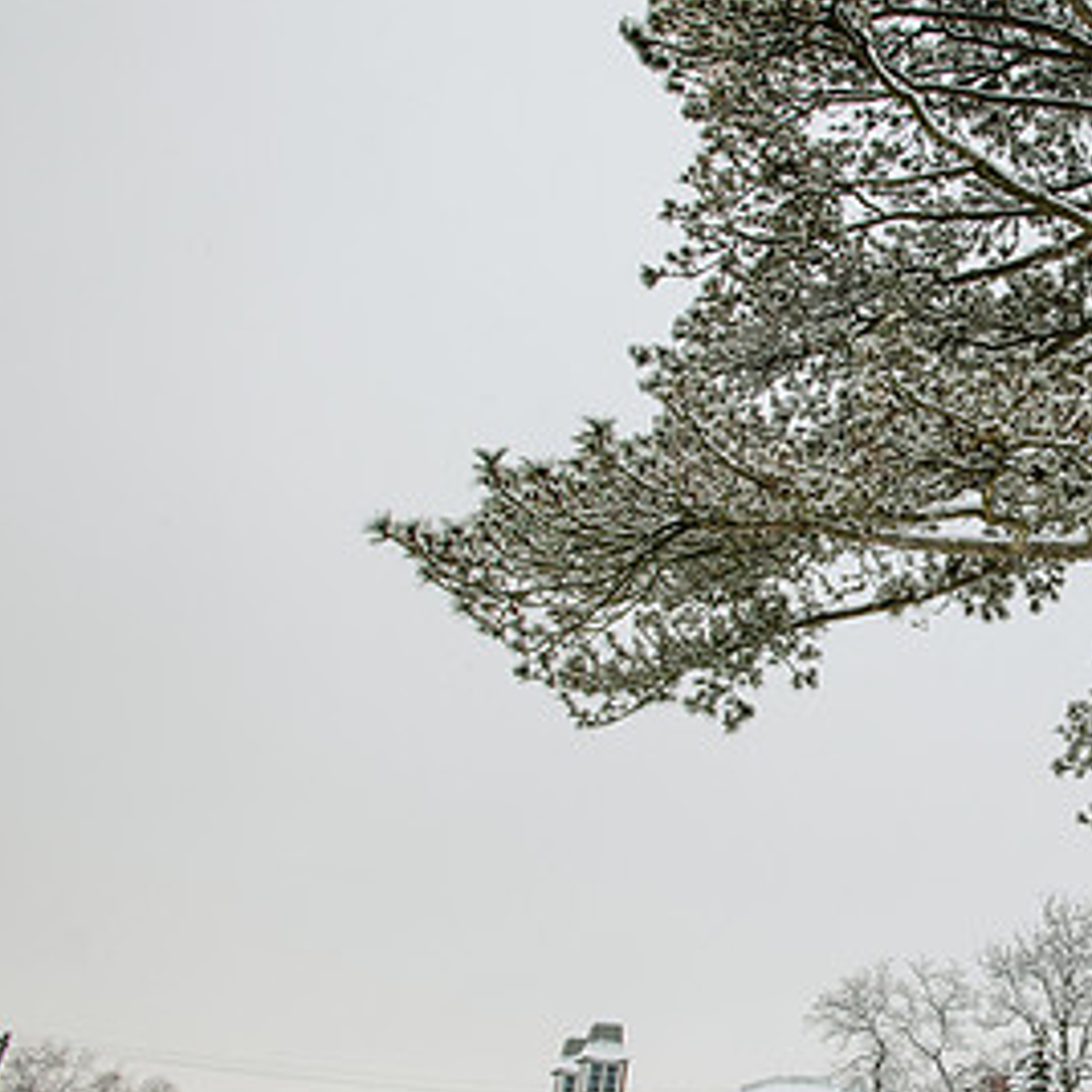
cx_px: 1100
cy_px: 630
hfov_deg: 41.0
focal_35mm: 35
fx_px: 1249
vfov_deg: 47.1
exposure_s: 1/400
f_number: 5
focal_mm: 19
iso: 250
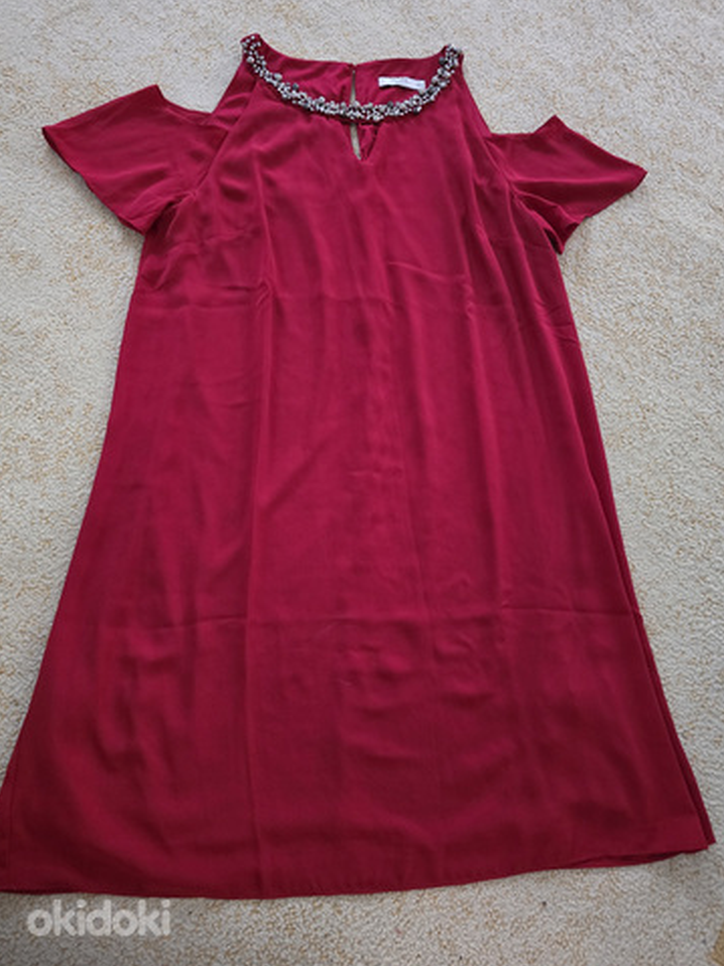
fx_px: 670
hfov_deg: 56.8
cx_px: 348
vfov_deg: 71.6
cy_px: 484
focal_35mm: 24
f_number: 1.7
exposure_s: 1/33.3
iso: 1600
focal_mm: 6.3
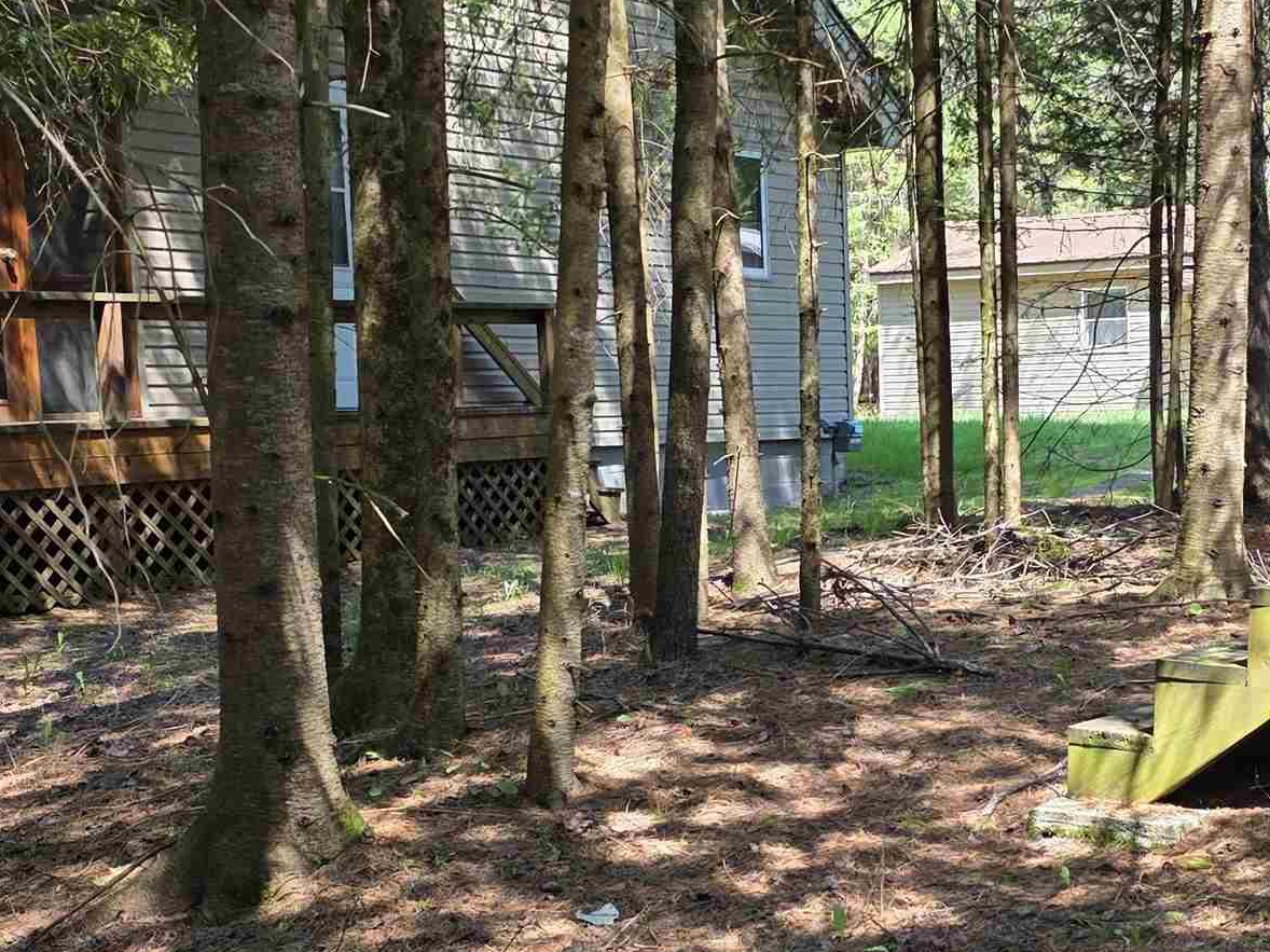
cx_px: 933
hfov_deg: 31.7
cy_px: 721
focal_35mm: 60
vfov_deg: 24.1
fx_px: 2201
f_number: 1.7
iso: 50
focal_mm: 6.3
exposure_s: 1/359
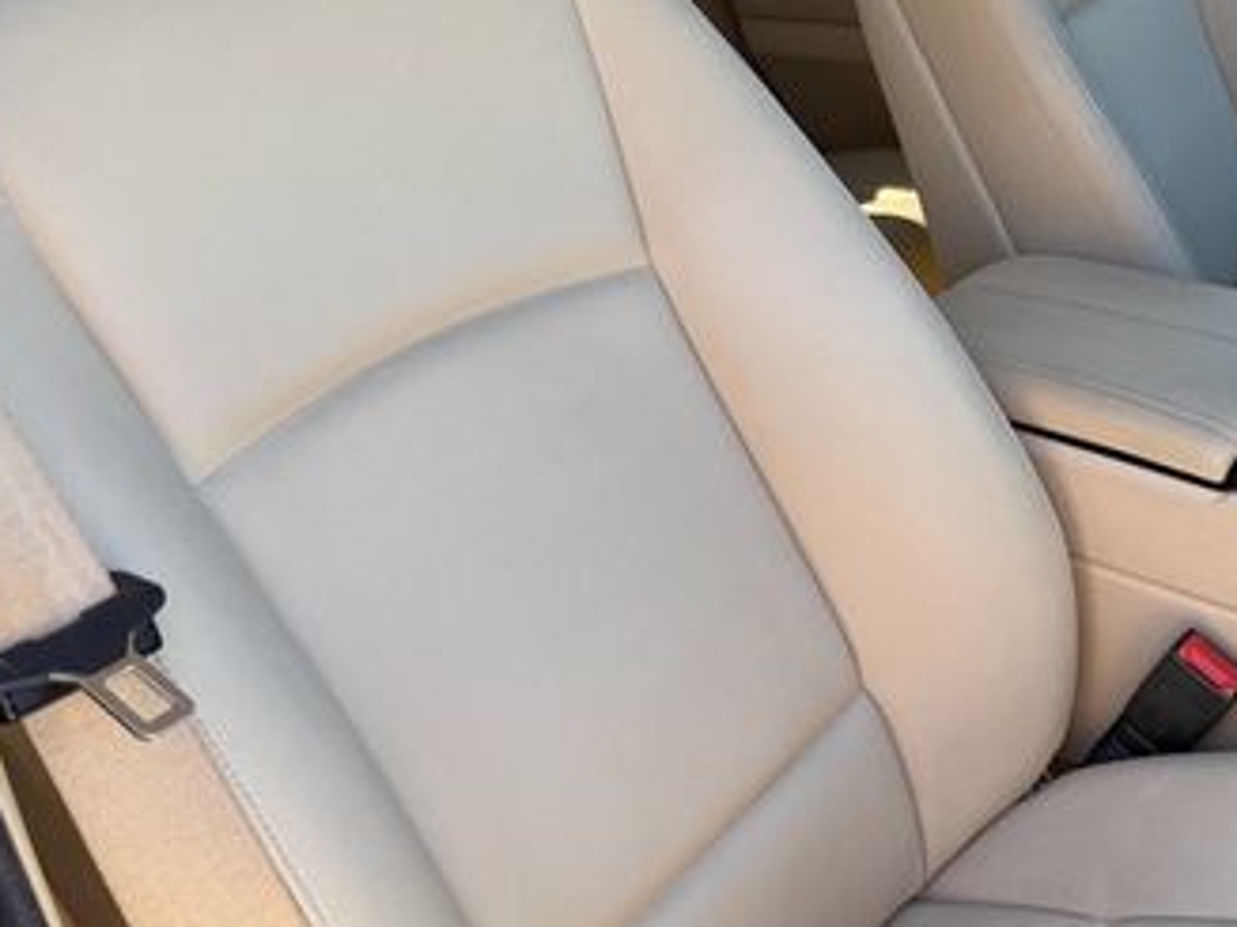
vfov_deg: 30.7
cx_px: 1048
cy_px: 356
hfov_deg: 38.4
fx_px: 1679
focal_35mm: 47
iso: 80
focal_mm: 6.76
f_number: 1.78
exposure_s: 1/377
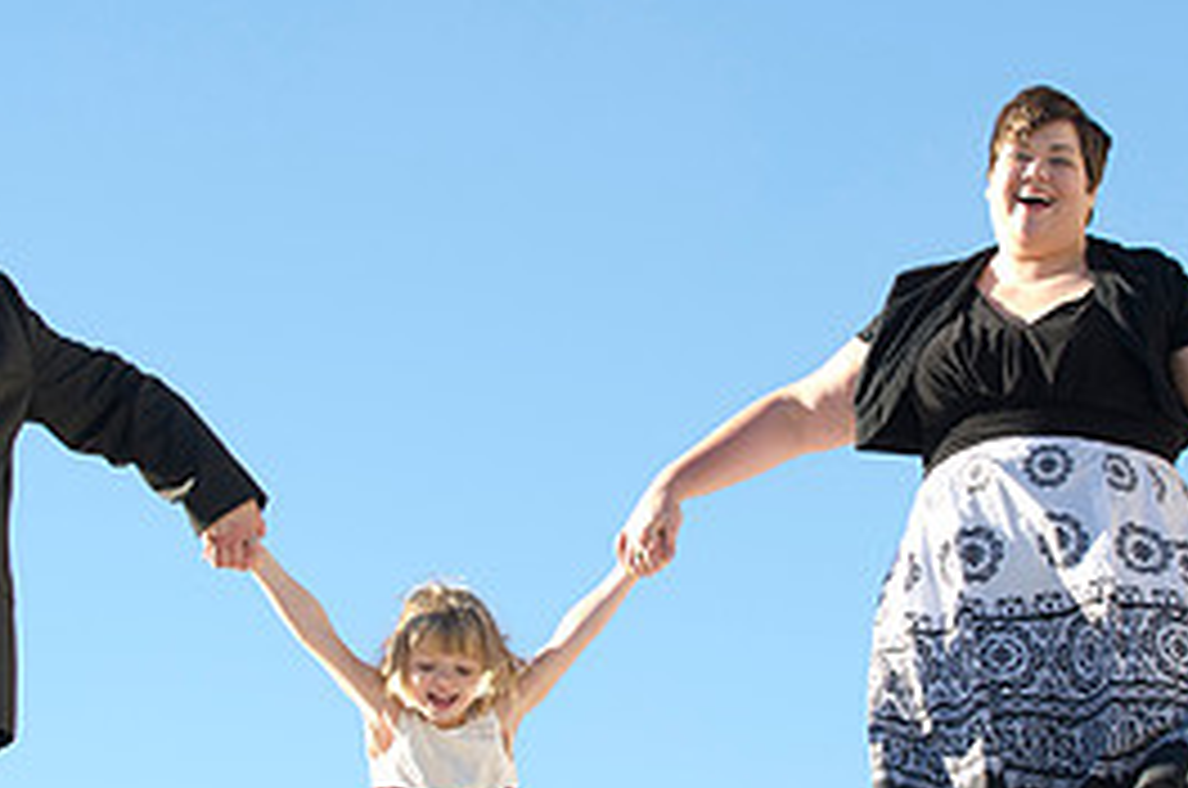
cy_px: 495
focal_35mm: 154
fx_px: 5073
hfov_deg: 13.4
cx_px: 652
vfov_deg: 8.9
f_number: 5
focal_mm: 70
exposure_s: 1/200
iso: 125
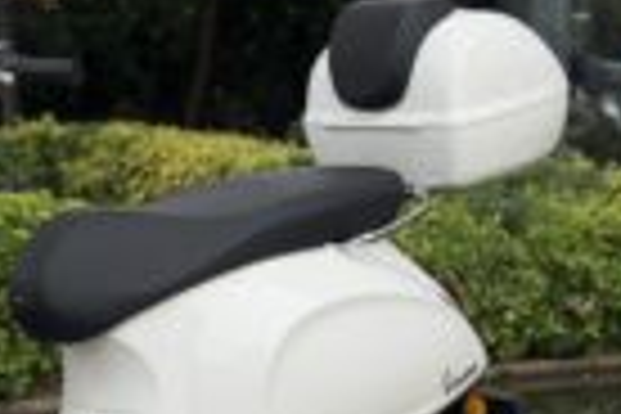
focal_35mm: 135
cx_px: 18
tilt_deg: -7.6
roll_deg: -0.9
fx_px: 2329
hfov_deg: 15.0
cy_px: 349
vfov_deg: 10.1
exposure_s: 1/205
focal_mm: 6.76
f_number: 1.78
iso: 50
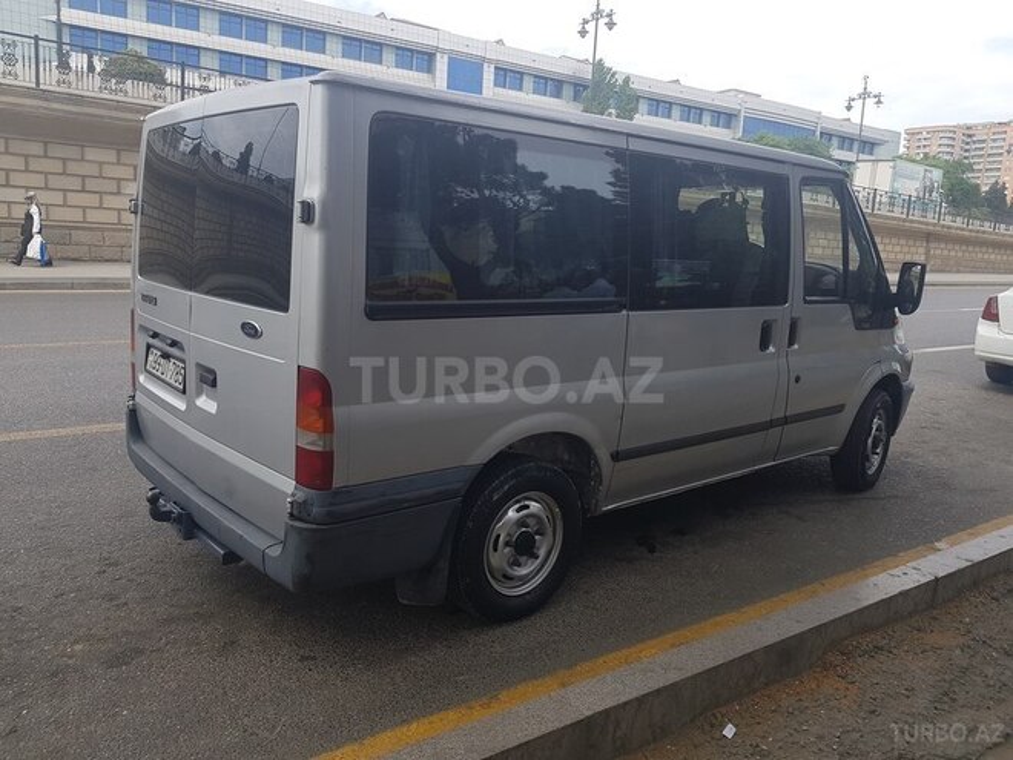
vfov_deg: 53.1
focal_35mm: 26
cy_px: 380
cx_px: 506
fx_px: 761
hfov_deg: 67.3
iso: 50
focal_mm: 4.2
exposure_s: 1/1352
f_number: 1.7
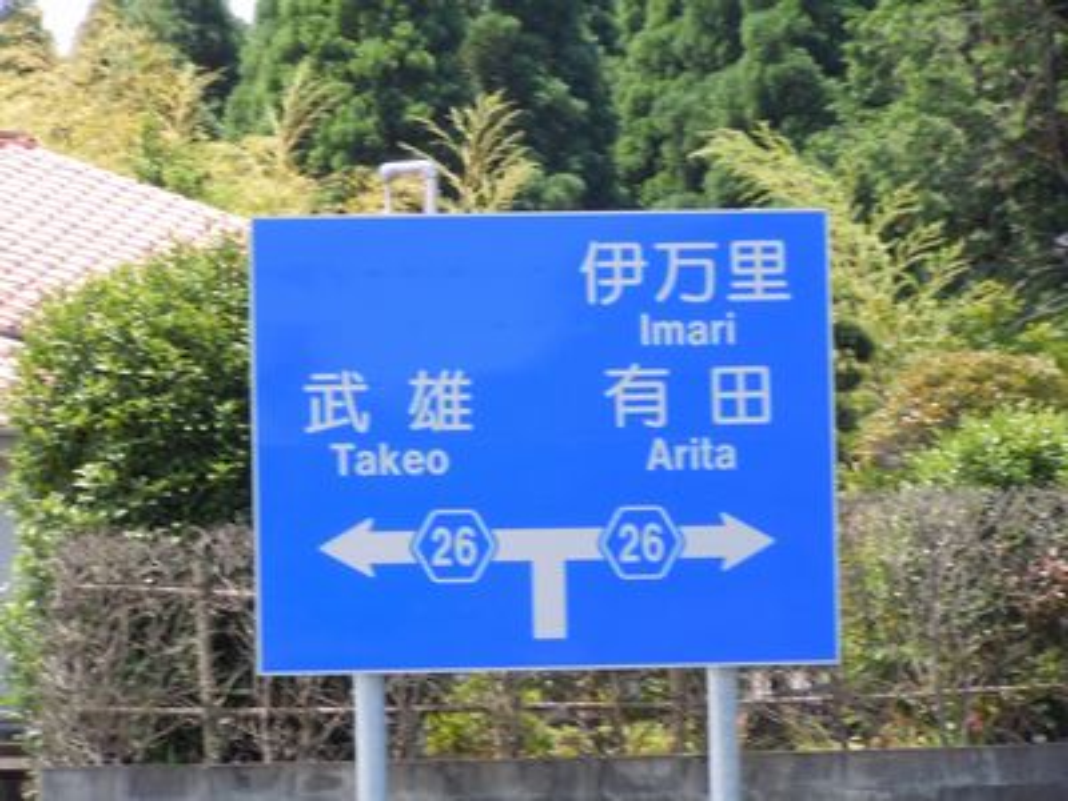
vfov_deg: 7.6
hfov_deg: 10.1
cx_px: 534
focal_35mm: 196
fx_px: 6047
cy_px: 400
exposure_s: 1/200
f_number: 5.6
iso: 160
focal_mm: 35
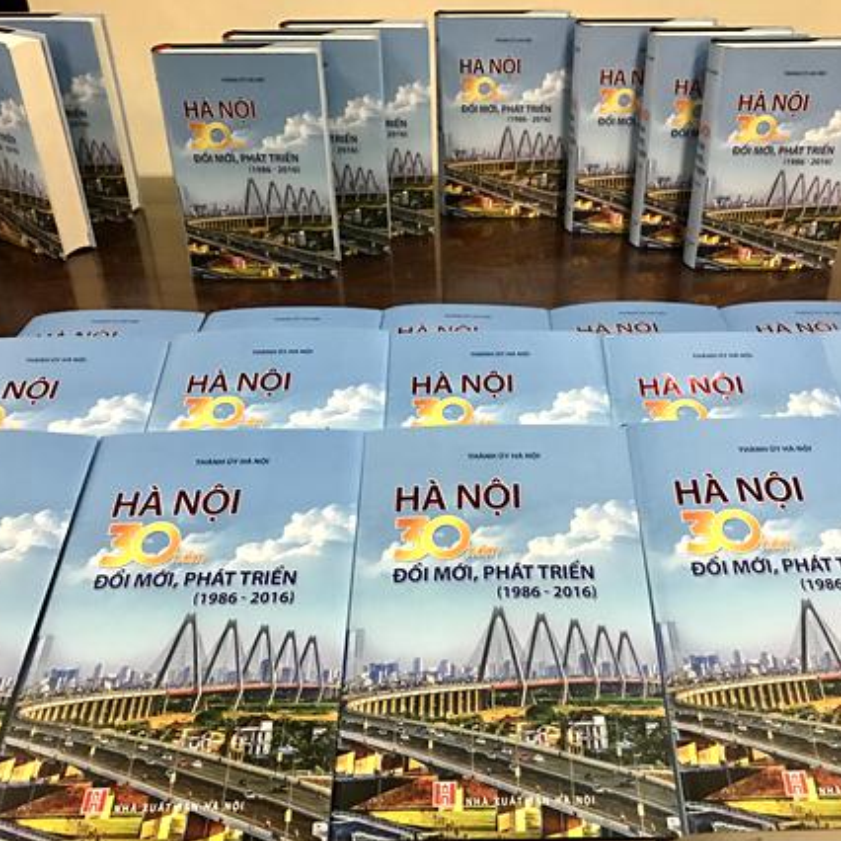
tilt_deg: -32.5
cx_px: 483
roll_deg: +0.5
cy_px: 427
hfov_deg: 48.3
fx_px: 935
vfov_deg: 48.4
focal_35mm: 34
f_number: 1.8
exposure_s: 1/17
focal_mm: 3.99
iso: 80
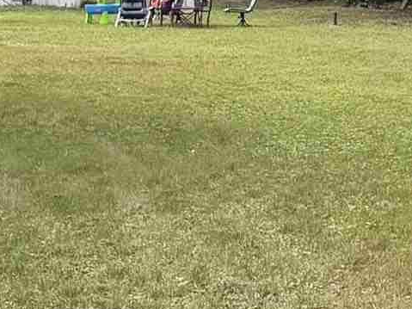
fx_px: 1832
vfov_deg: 9.2
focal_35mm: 154
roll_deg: -1.4
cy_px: -257
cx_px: 1071
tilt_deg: +7.9
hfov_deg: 10.5
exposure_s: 1/1618
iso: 100
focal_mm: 6.76
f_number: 1.78
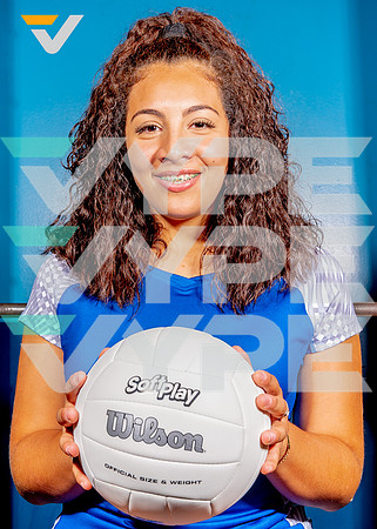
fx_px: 967
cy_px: 284
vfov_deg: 30.6
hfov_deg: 22.1
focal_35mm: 64
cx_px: 169
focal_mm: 40
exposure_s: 1/125
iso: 100
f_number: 8
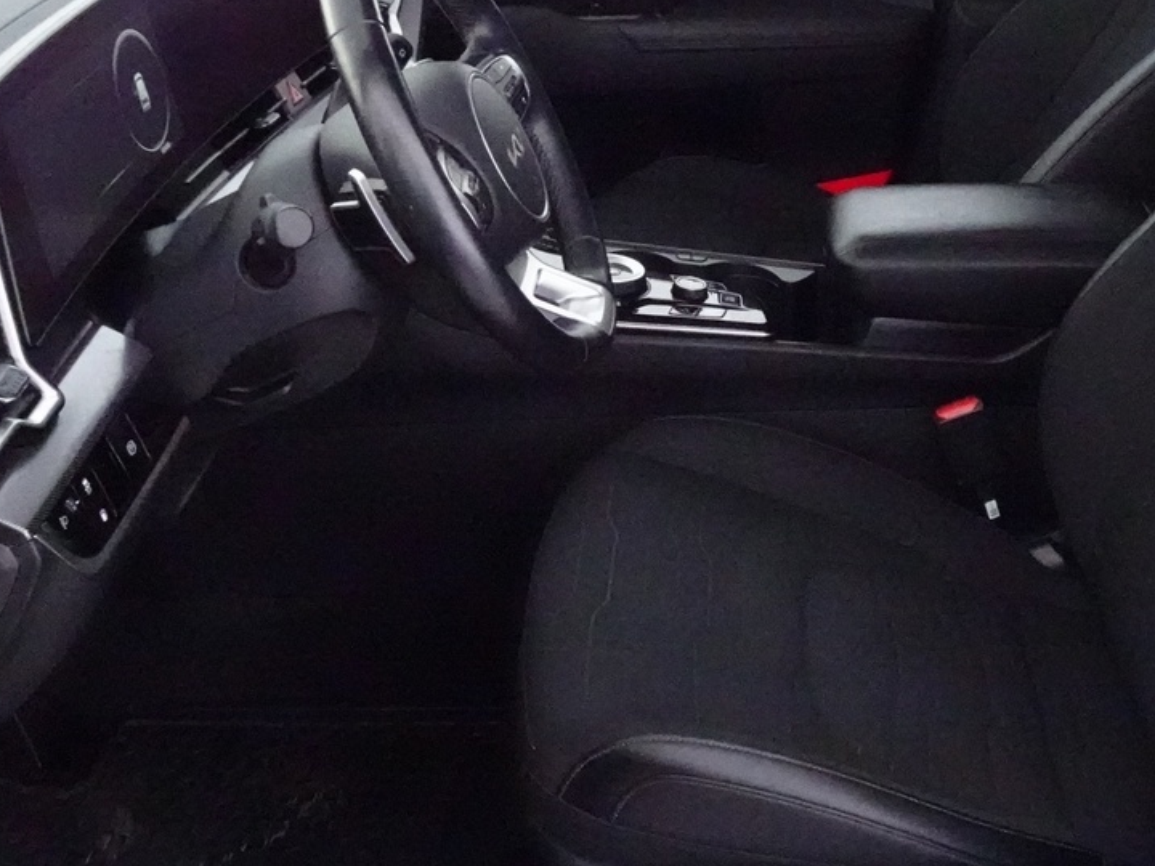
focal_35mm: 48
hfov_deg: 39.5
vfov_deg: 30.1
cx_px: 695
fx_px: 1602
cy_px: 295
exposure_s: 1/30
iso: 3200
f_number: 3.5
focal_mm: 4.25
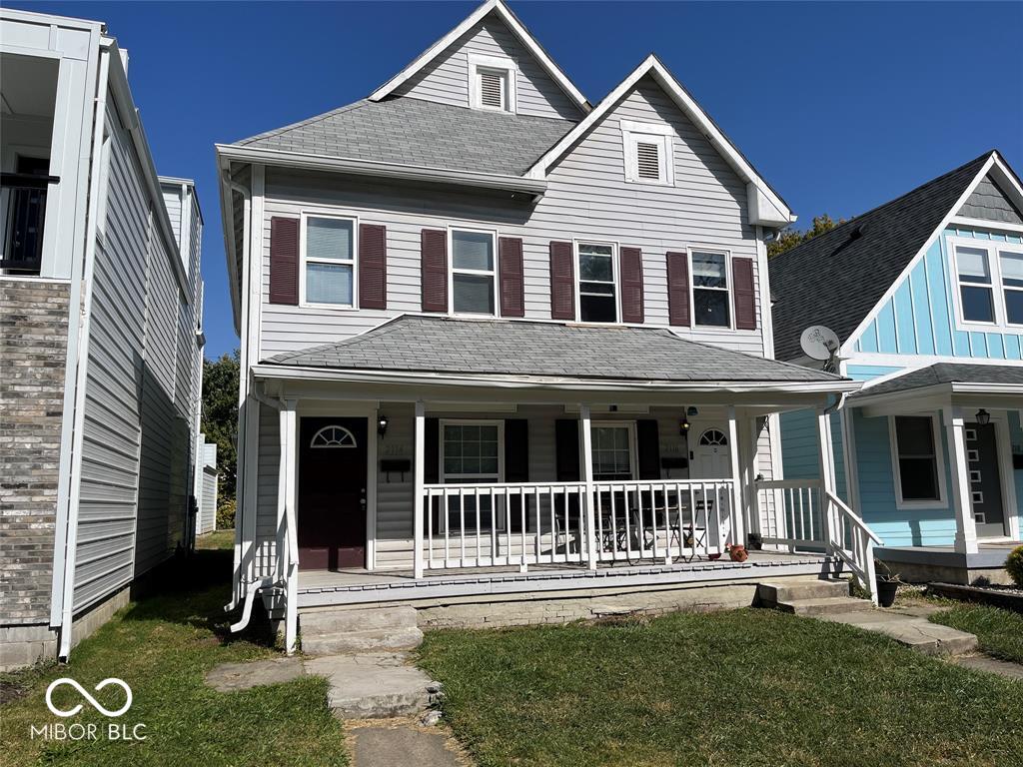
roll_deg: +1.1
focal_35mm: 26
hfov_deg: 67.3
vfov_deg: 53.1
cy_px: 384
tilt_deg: +8.6
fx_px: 768
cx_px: 512
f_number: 1.6
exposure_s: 1/7353
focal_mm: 5.1
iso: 50
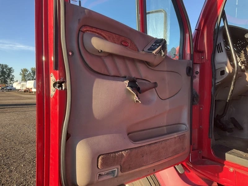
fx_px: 208
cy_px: 93
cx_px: 124
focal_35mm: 29
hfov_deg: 61.7
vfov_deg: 48.2
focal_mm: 3
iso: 25
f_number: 1.8
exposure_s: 1/259
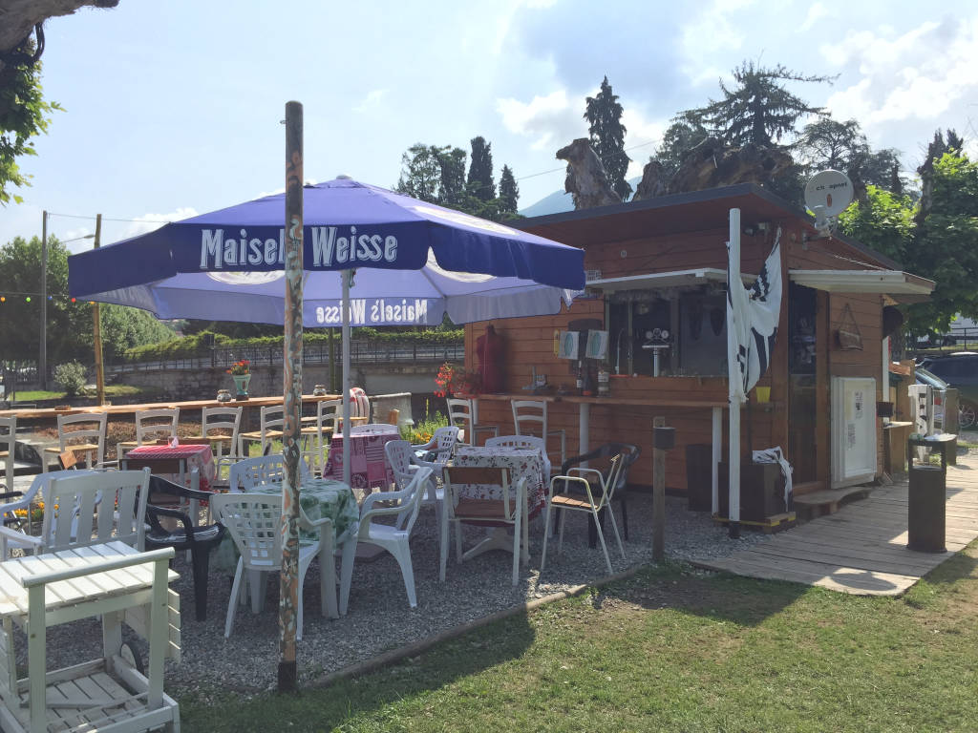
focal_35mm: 29
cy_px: 366
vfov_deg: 48.2
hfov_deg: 61.7
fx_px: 819
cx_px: 489
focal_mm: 4.15
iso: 32
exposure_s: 1/1163
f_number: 2.2
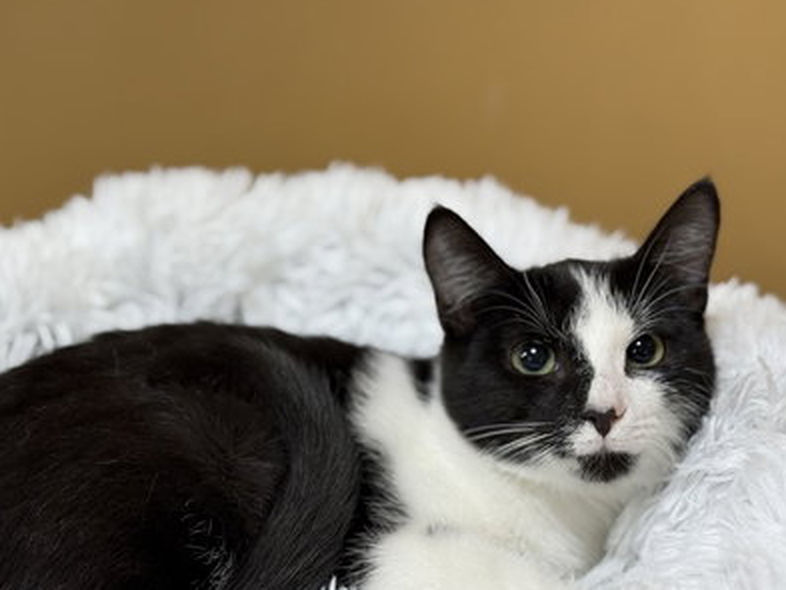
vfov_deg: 24.0
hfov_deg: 31.6
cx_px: 338
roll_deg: +0.2
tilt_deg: -23.0
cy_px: 365
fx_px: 1386
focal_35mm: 61
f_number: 1.78
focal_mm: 6.76
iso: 80
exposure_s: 1/120
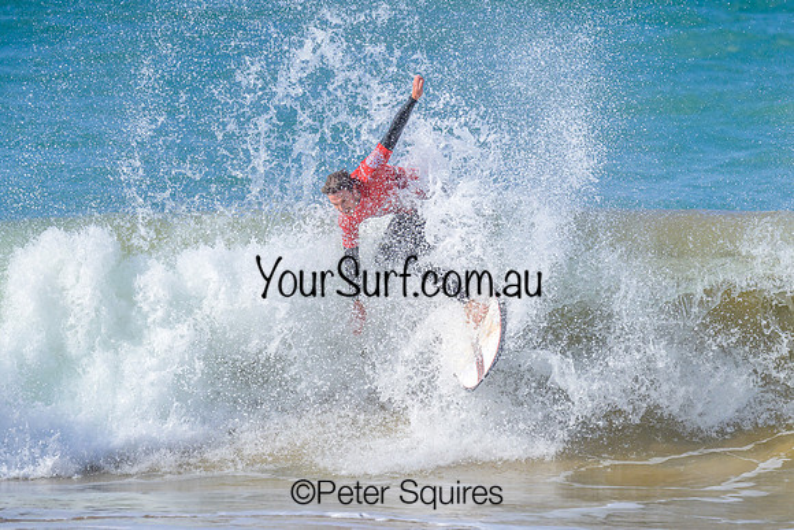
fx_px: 24231
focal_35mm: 1098
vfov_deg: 1.3
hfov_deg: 1.9
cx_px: 500
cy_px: 229
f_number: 6.3
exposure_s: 1/2000
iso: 320
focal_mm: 800
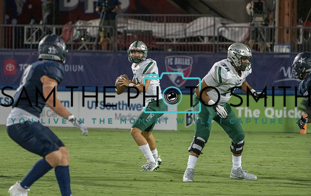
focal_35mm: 374
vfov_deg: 3.5
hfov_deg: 5.6
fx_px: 3180
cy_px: 98
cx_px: 148
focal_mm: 309
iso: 10000
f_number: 5.6
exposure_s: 1/1000
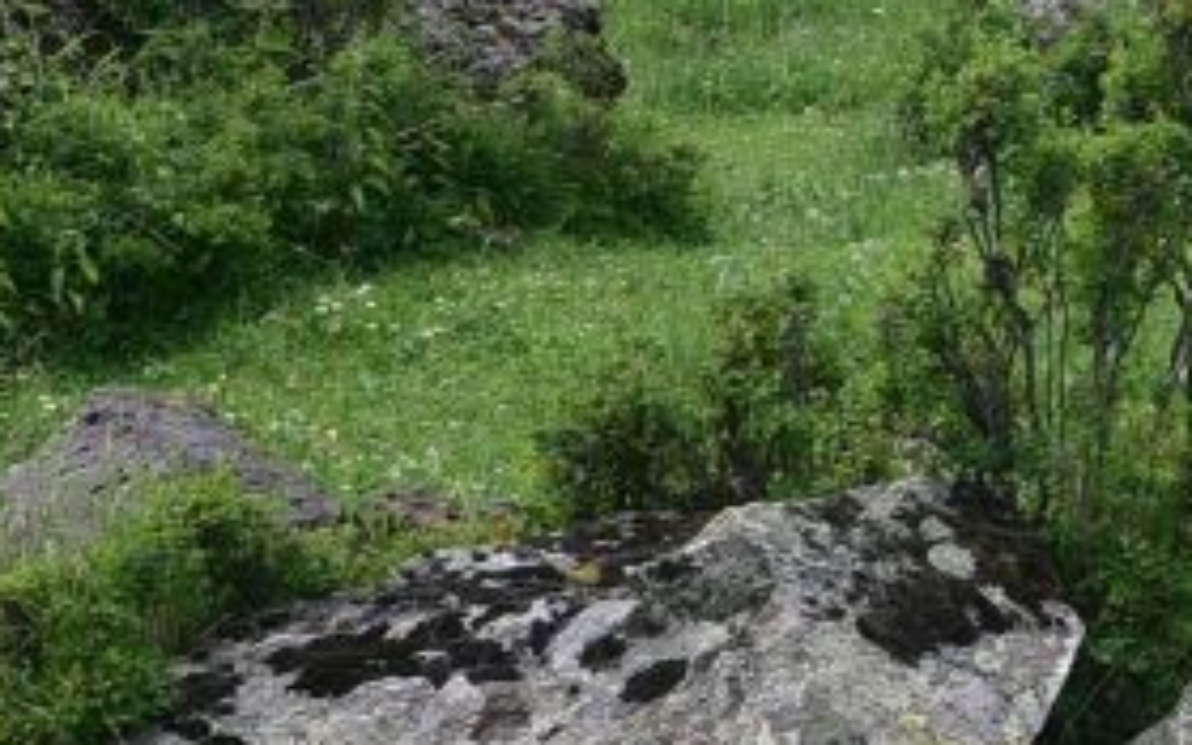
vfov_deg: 5.5
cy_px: -28
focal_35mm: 237
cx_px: 2307
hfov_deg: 8.4
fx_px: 7699
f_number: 10
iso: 160
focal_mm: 50
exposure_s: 1/125
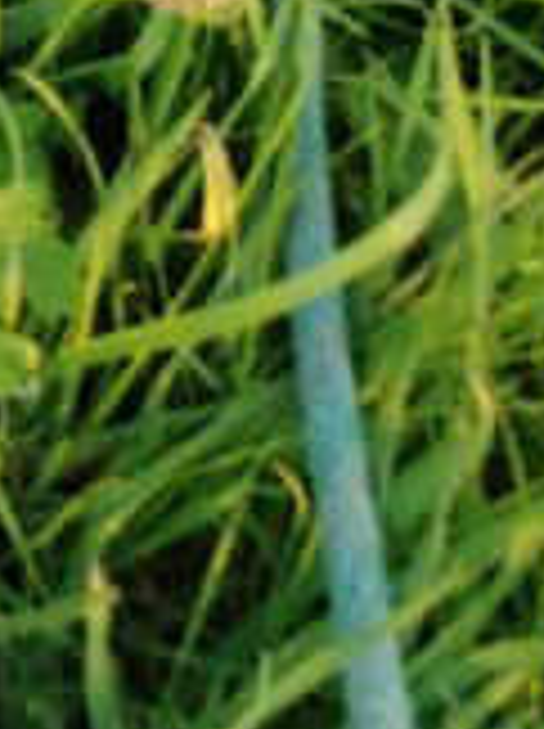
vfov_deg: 10.0
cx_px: -764
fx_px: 3193
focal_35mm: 152
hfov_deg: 8.8
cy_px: -1395
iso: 338
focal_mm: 5.25
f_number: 1.75
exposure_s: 1/120
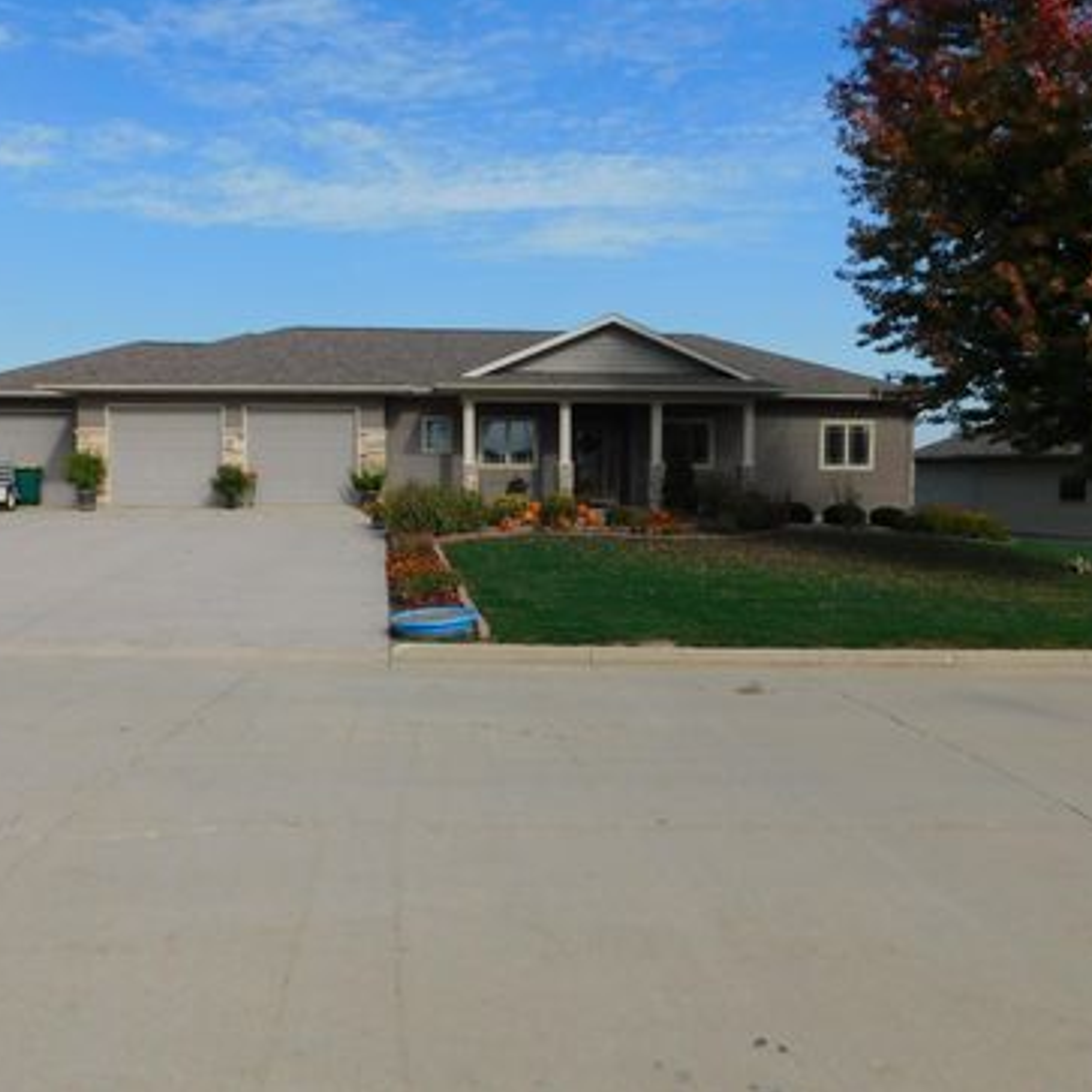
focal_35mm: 28
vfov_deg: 57.3
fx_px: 999
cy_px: 537
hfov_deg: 57.3
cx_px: 511
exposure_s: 1/640
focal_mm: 4
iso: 125
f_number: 6
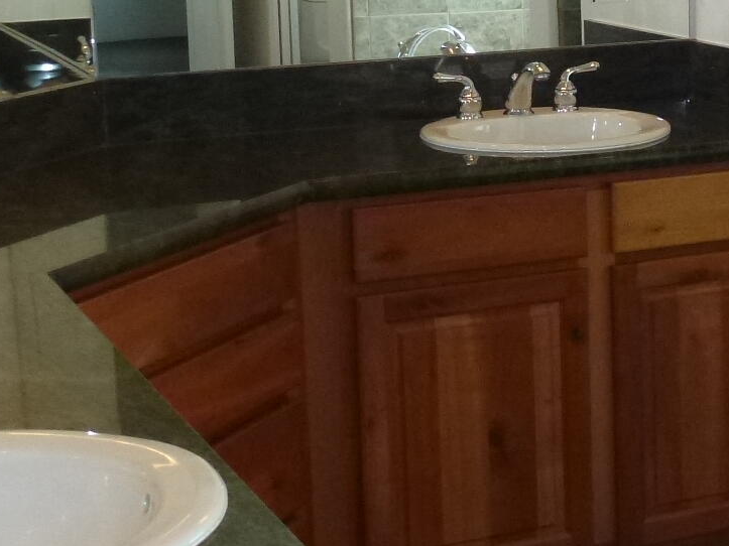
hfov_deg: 22.2
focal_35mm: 85
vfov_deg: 17.3
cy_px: 177
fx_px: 1790
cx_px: 712
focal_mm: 5.4
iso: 320
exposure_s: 1/60
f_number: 3.5
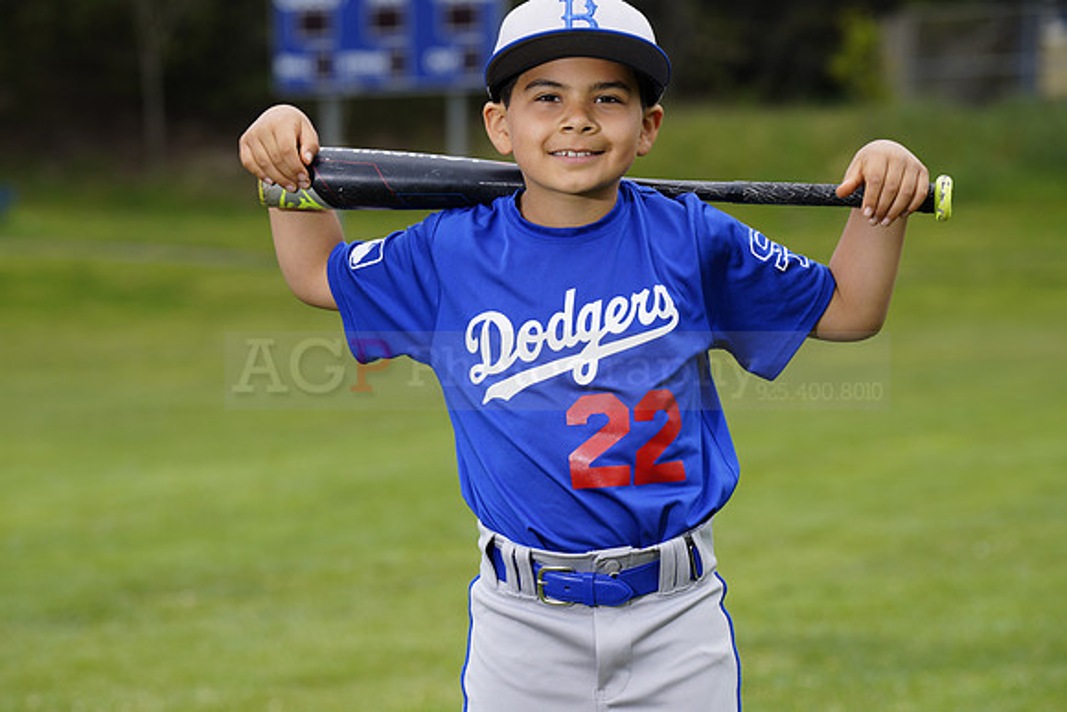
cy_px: 356
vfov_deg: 8.6
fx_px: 4743
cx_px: 534
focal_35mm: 160
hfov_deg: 12.8
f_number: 6.3
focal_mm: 160
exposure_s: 1/250
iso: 100
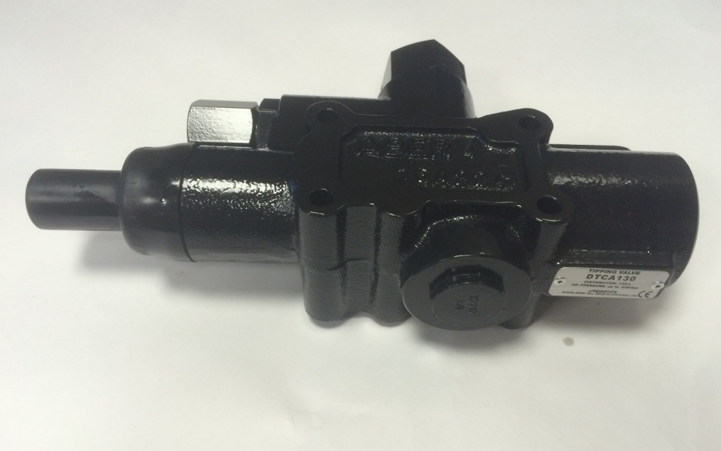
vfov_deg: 40.5
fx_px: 609
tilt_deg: -56.9
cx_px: 359
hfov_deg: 61.2
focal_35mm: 31
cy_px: 262
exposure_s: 1/33
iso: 64
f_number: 2.2
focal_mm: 4.15
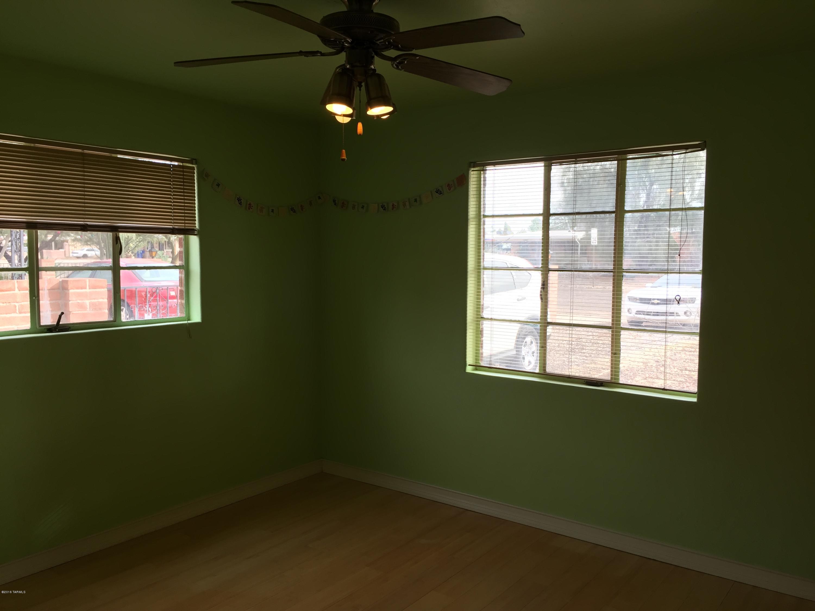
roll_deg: -0.8
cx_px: 408
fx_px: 683
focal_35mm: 29
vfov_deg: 48.2
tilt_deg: -2.4
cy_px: 306
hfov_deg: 61.7
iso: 40
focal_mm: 4.15
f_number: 2.2
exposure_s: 1/120
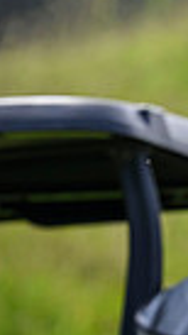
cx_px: 660
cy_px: 416
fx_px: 18241
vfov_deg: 1.1
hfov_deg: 0.6
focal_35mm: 2057
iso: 500
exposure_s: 1/2000
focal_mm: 400
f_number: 4
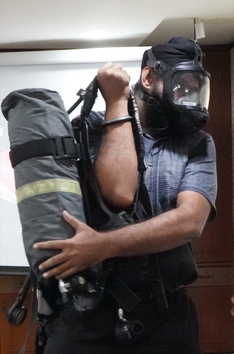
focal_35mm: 60
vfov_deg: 33.5
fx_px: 589
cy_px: 177
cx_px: 117
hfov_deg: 22.5
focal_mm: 60
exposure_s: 1/60
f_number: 20
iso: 51200
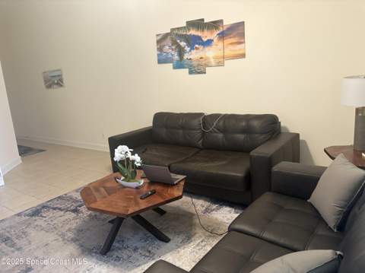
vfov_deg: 53.0
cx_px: 182
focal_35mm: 26
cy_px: 136
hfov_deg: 67.4
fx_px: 274
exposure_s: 1/60
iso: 320
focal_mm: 5.96
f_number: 1.6
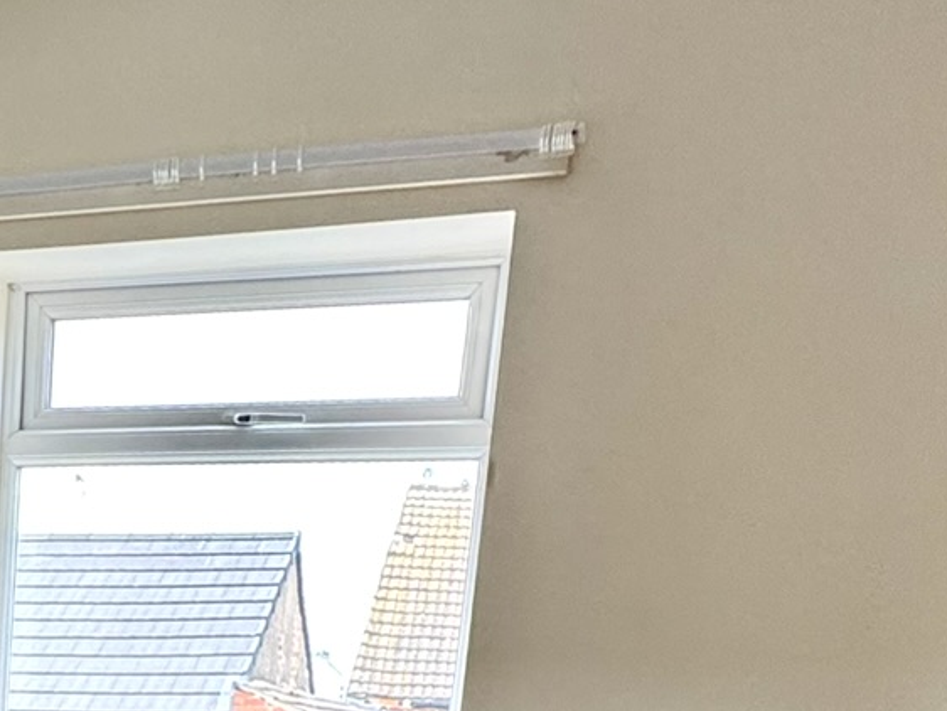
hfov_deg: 32.9
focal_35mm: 51
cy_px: 1048
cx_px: -94
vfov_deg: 23.3
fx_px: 1396
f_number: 2.2
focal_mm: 2.22
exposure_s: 1/99
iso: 160
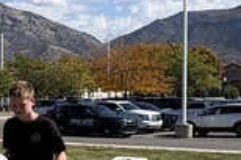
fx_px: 648
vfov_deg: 14.0
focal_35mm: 97
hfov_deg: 18.1
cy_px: 129
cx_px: -147
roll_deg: +0.9
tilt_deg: -1.8
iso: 50
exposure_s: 1/2208
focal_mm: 2.22
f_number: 2.2
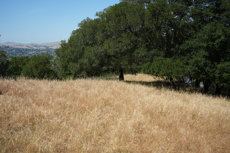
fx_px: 319
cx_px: 115
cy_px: 76
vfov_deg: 27.0
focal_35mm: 50
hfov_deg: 39.6
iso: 320
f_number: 4.5
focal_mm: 50
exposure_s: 1/2000
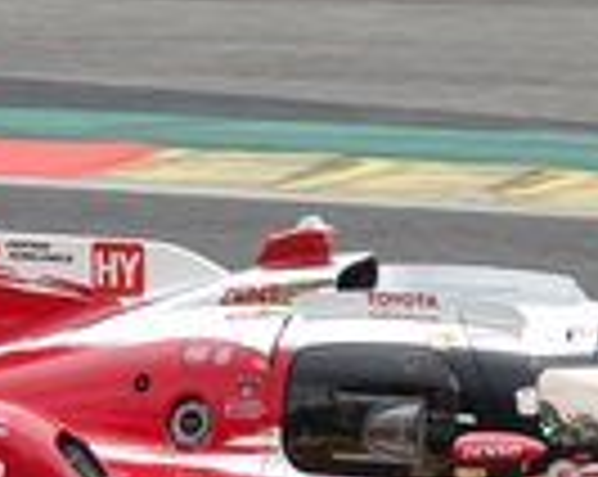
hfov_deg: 3.3
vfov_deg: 2.6
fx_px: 10356
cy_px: 572
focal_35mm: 586
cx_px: 373
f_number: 4
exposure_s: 1/800
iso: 200
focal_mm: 67.46
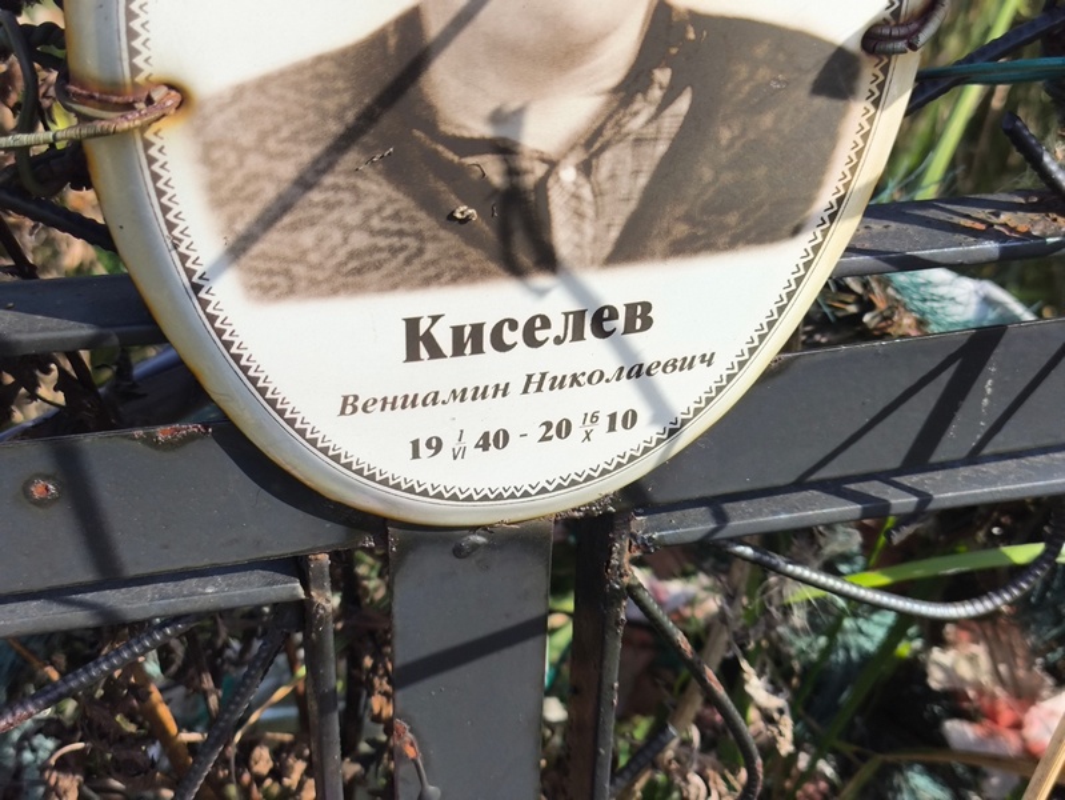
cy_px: 400
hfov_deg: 38.2
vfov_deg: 29.1
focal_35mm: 50
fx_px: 1539
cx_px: 532
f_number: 1.7
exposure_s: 1/901
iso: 50
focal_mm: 4.71
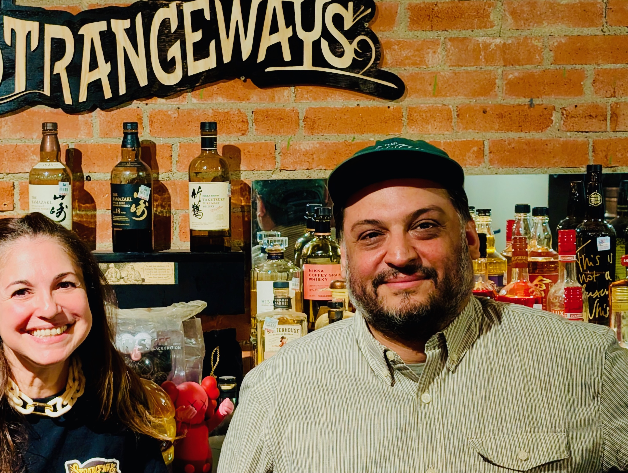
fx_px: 1217
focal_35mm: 67
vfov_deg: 22.0
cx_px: 201
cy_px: 271
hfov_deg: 28.7
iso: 286
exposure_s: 1/30
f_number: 1.68
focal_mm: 6.9
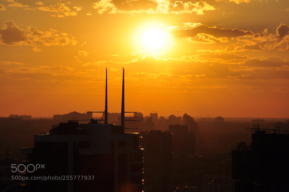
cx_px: 144
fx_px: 1263
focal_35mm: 158
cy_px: 96
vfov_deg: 8.7
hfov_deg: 13.1
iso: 200
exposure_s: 1/1250
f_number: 13
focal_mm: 105
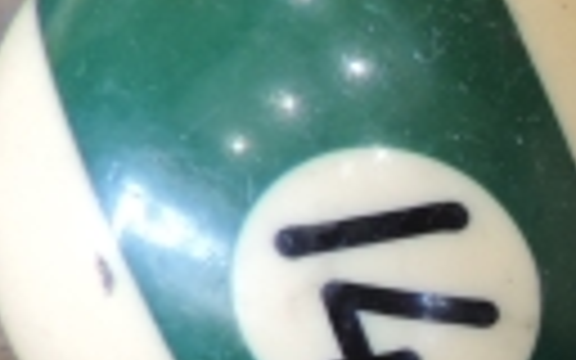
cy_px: 675
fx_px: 1868
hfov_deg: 14.1
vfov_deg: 10.3
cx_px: 1228
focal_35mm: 119
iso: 400
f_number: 3
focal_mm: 4.3
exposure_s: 1/30
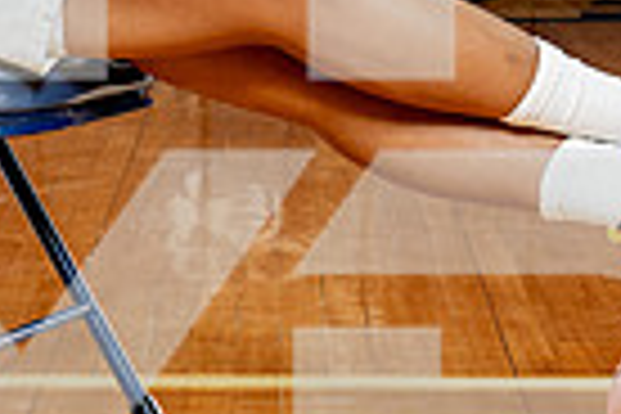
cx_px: 220
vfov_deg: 7.4
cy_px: -155
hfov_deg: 11.3
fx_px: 3139
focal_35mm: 182
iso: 640
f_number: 5.6
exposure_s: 1/250
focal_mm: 43
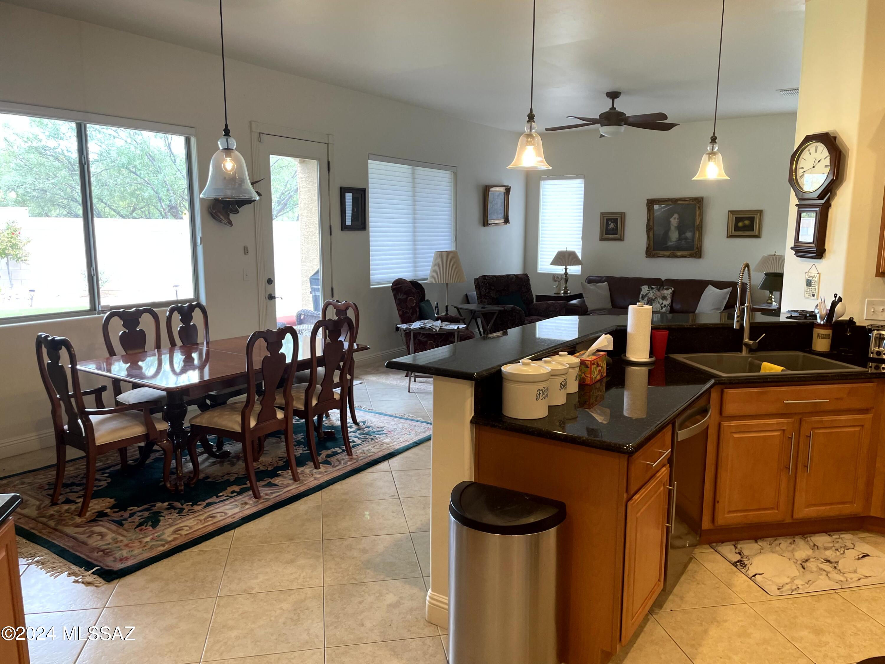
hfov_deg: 67.3
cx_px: 442
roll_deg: +0.5
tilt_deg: -8.9
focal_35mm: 26
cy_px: 332
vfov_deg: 53.1
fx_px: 665
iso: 80
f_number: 1.6
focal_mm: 4.2
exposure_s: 1/60
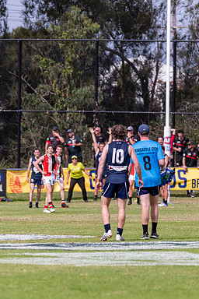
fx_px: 4270
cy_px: 166
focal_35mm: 515
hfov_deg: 2.7
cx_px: -27
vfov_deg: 4.0
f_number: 6.3
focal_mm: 300
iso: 800
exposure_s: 1/3200
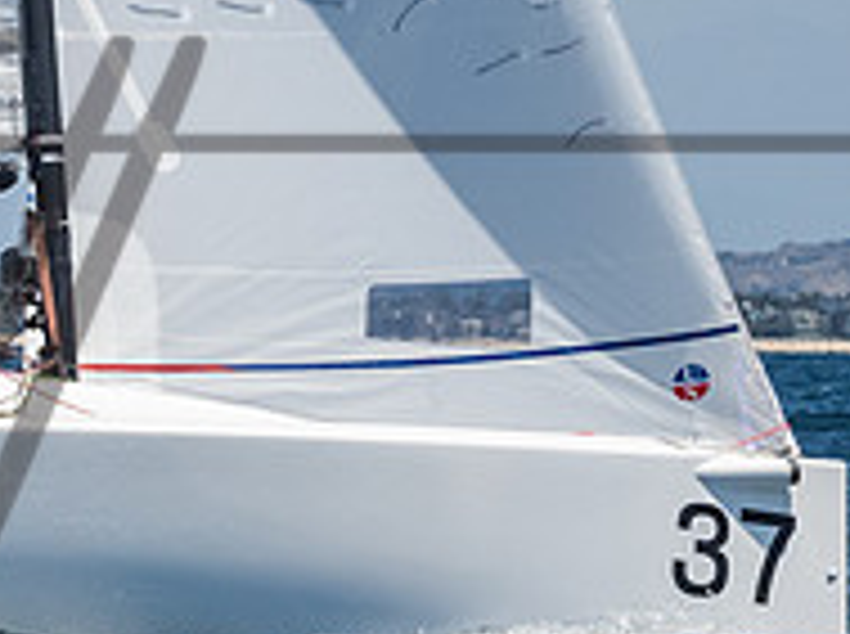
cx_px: -505
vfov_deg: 3.4
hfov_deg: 4.5
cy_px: 229
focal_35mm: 442
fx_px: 10833
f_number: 14
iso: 640
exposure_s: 1/1600
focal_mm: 95
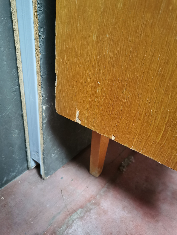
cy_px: 118
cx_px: 88
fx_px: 184
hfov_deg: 51.4
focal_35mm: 27
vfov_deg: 65.3
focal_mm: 5.58
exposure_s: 1/25
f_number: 1.8
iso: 640
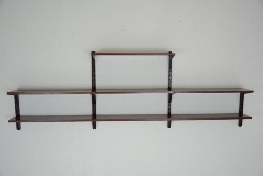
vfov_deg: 40.0
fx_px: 241
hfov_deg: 57.2
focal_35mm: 33
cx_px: 132
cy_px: 88
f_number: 3.8
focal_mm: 22
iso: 100
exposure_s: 1/80
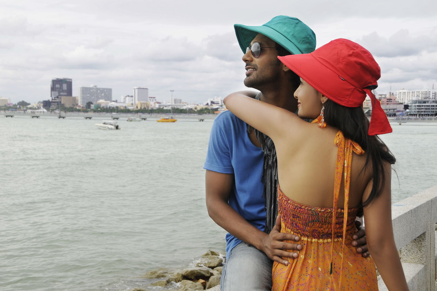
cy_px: 146
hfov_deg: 41.2
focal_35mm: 48
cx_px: 218
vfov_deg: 28.0
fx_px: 582
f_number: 7.1
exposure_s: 1/250
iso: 200
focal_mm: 32
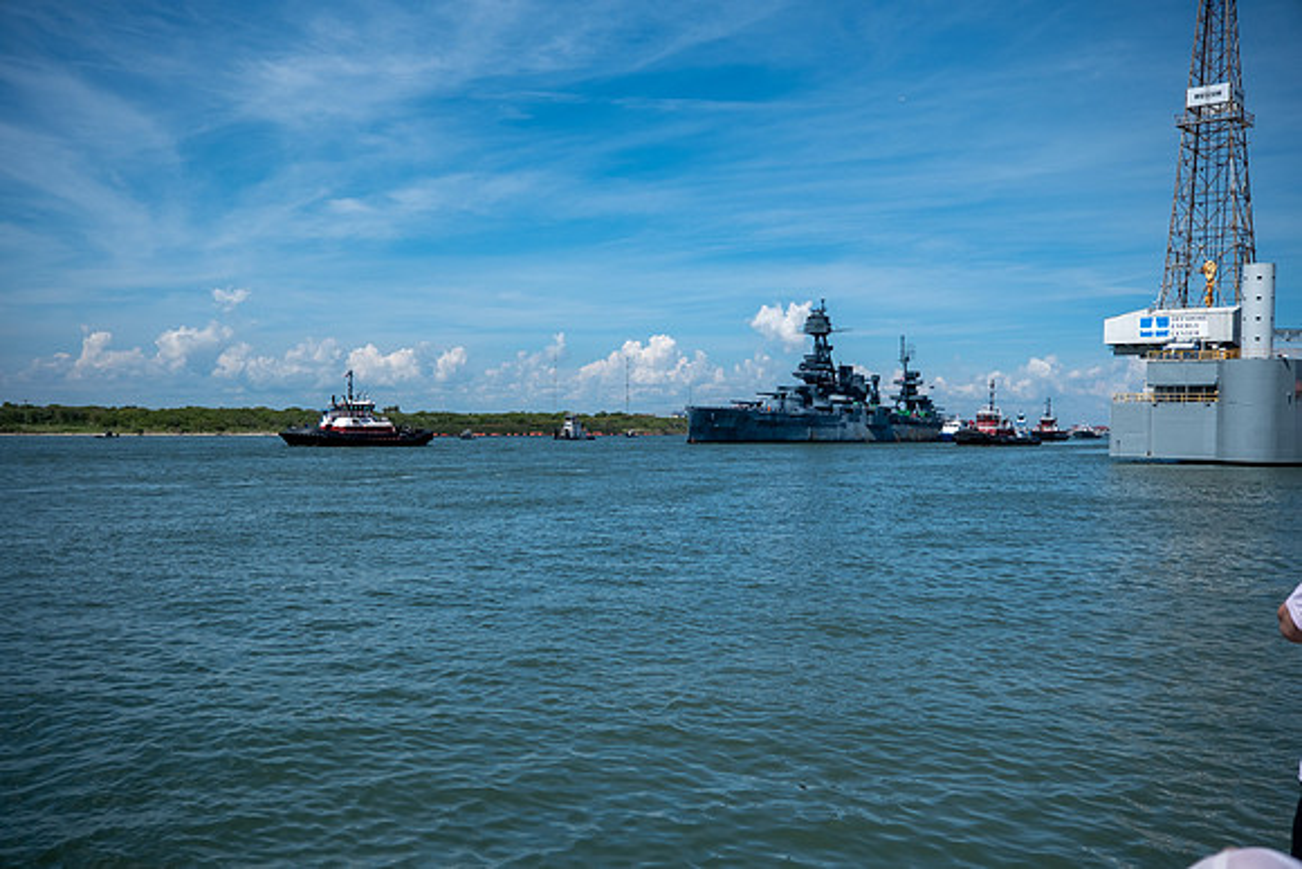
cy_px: 434
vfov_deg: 40.0
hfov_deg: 57.2
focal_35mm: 33
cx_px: 651
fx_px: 1194
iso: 160
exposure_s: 1/3800
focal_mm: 22.3
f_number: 4
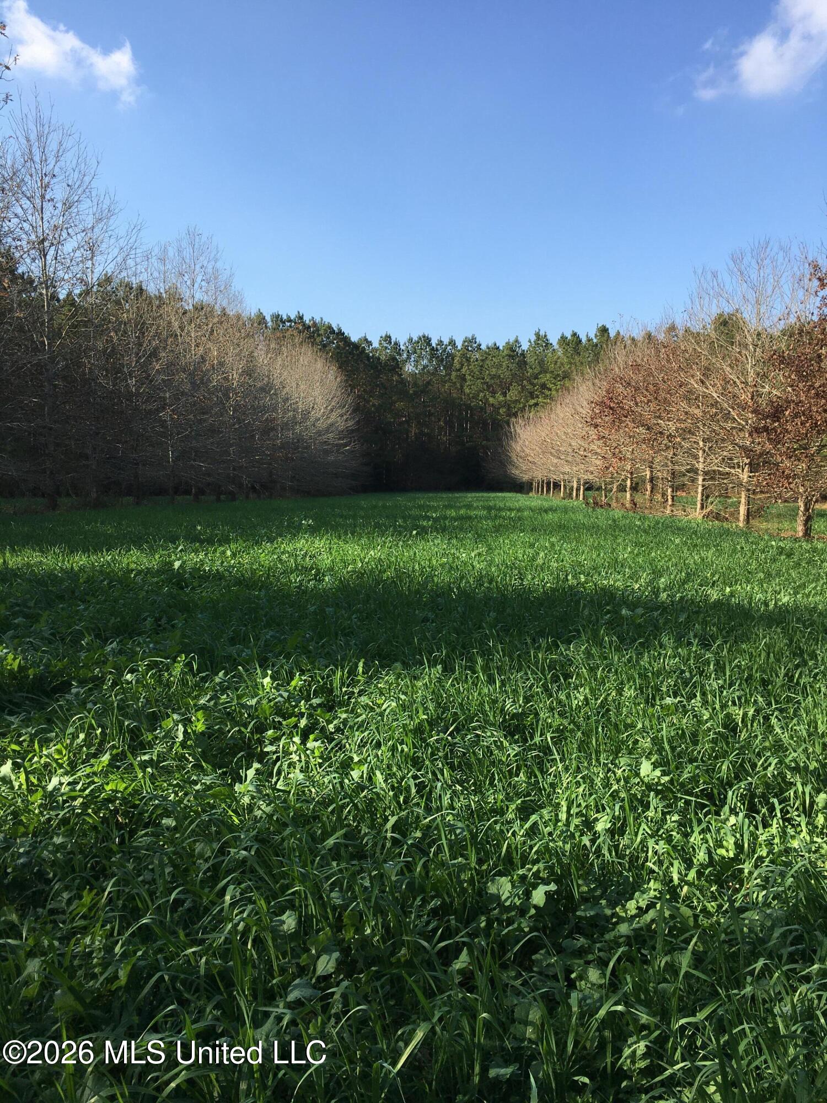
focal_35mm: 29
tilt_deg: -5.7
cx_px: 414
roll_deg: -1.1
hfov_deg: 48.2
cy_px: 552
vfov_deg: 61.7
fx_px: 924
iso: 25
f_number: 2.2
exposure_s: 1/999
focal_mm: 4.15
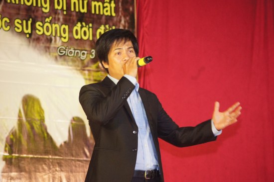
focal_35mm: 202
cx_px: 137
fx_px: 1540
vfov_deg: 6.8
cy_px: 91
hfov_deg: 10.2
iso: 1600
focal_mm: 135
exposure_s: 1/60
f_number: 4.5
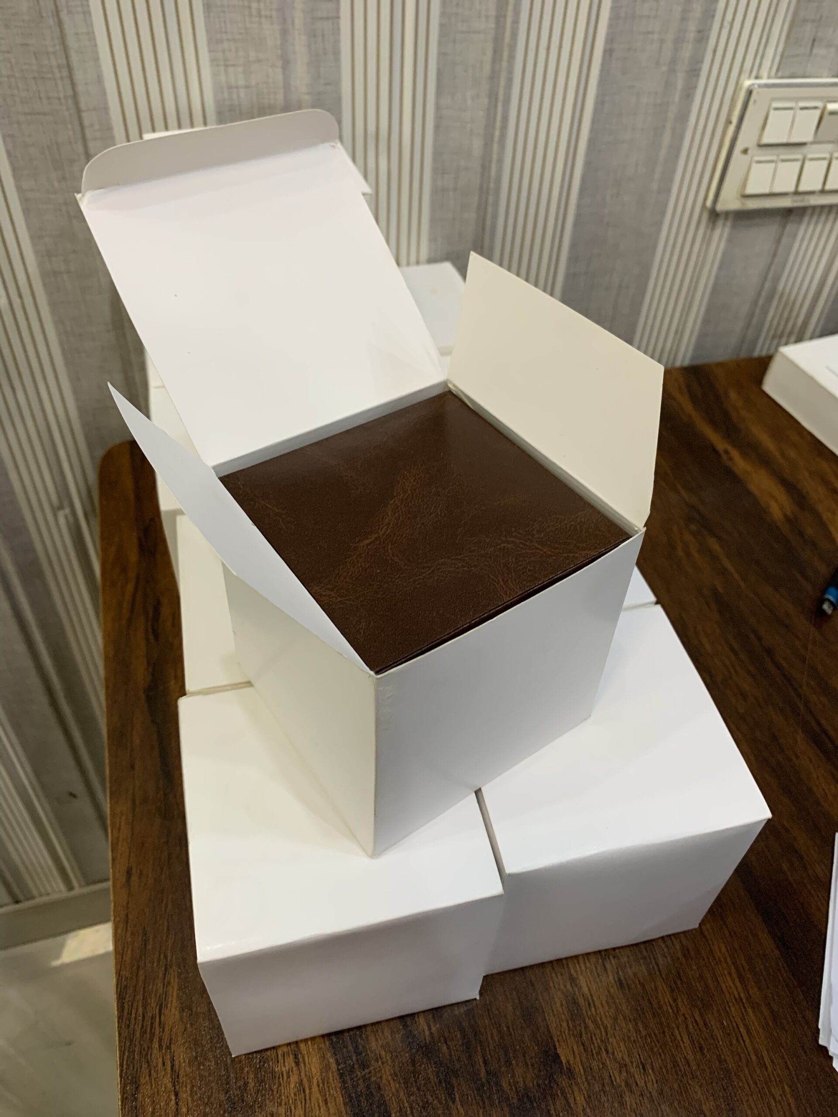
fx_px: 839
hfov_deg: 53.1
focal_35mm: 26
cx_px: 419
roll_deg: -2.0
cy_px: 558
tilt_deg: -41.9
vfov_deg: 67.3
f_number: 1.8
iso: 160
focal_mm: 4.25
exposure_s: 1/60
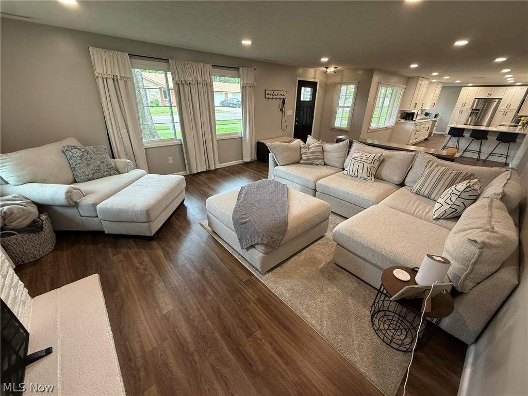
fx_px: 214
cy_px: 198
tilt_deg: -25.3
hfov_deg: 102.1
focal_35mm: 14
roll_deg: -1.6
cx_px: 264
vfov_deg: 85.7
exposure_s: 1/120
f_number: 2.2
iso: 250
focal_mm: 2.22
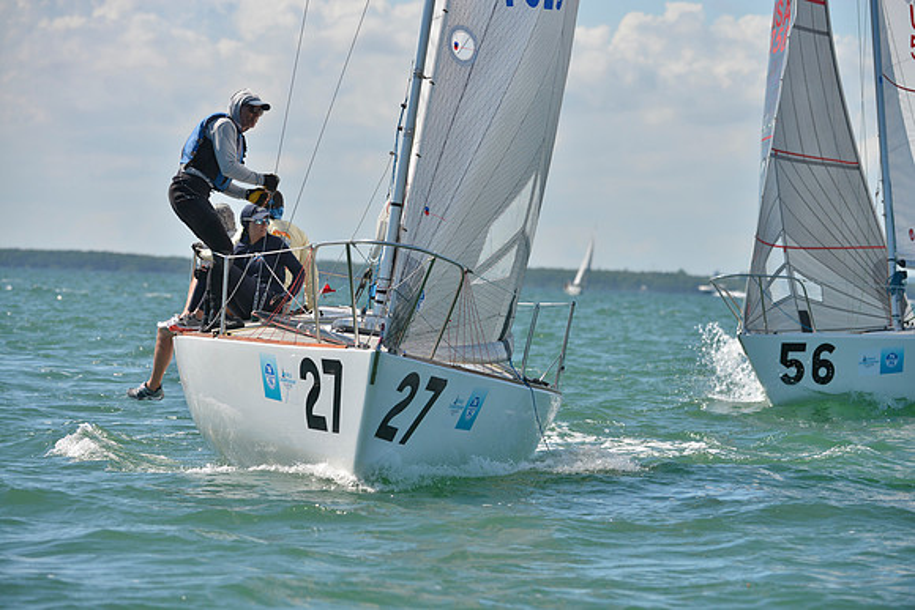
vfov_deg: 6.9
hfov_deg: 10.3
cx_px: 458
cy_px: 305
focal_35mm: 200
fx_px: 5084
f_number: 7.1
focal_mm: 200
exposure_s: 1/1000
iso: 200
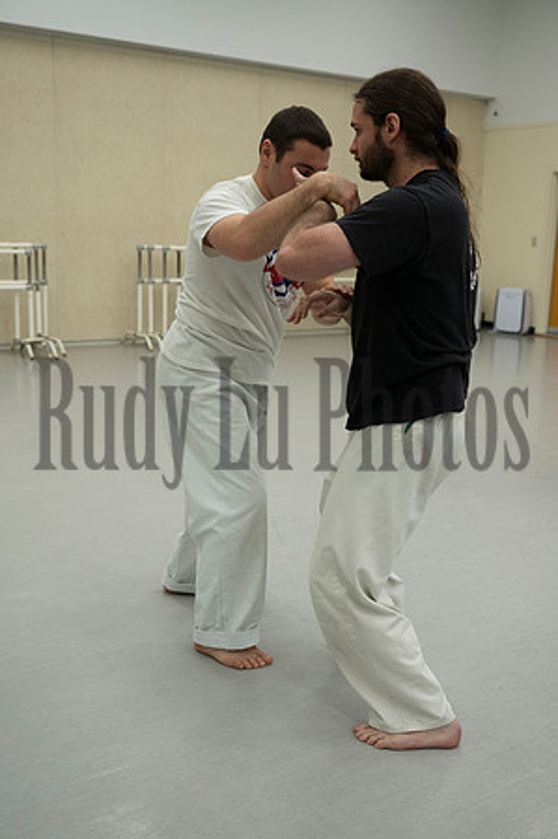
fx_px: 909
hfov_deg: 34.1
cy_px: 420
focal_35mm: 39
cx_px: 279
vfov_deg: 49.6
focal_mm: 39
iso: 2200
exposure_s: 1/400
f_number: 4
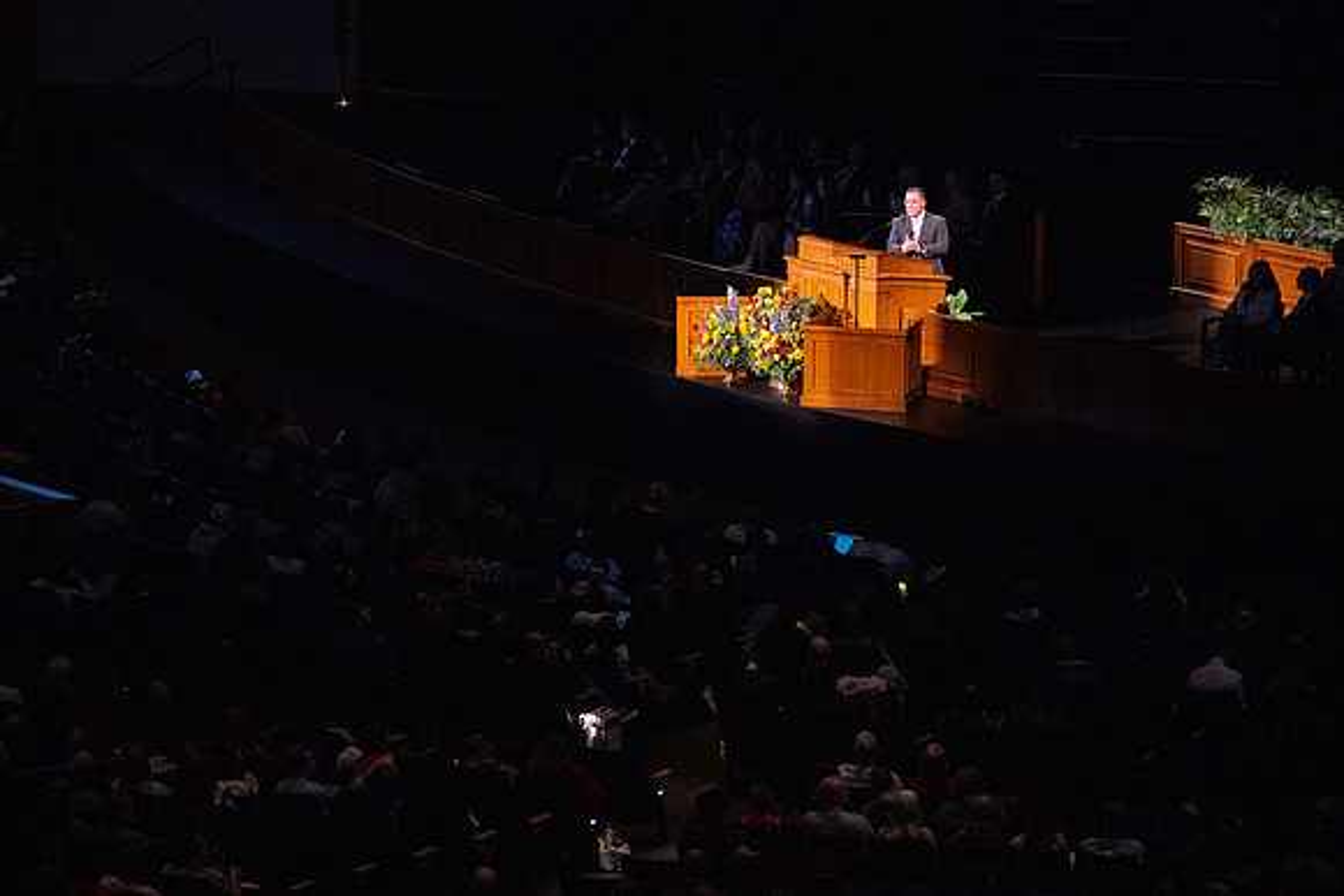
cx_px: 672
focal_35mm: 200
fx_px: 7468
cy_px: 448
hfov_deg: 10.3
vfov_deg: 6.9
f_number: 2.8
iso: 4000
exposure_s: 1/640
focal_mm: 200
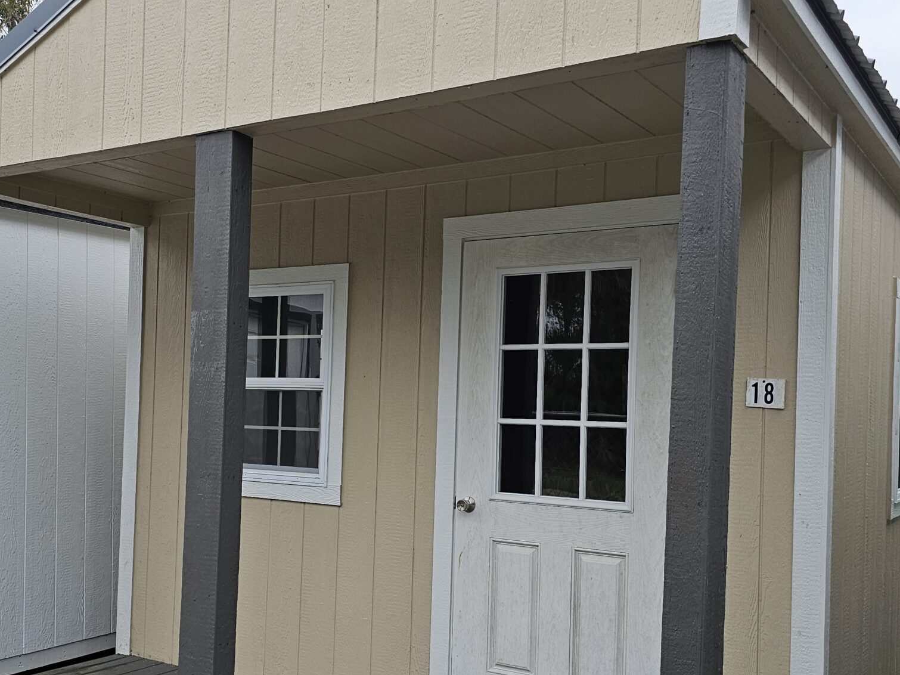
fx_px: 1014
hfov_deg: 47.7
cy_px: 419
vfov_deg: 36.6
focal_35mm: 39
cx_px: 372
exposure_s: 1/120
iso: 32
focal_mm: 6.3
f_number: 1.7
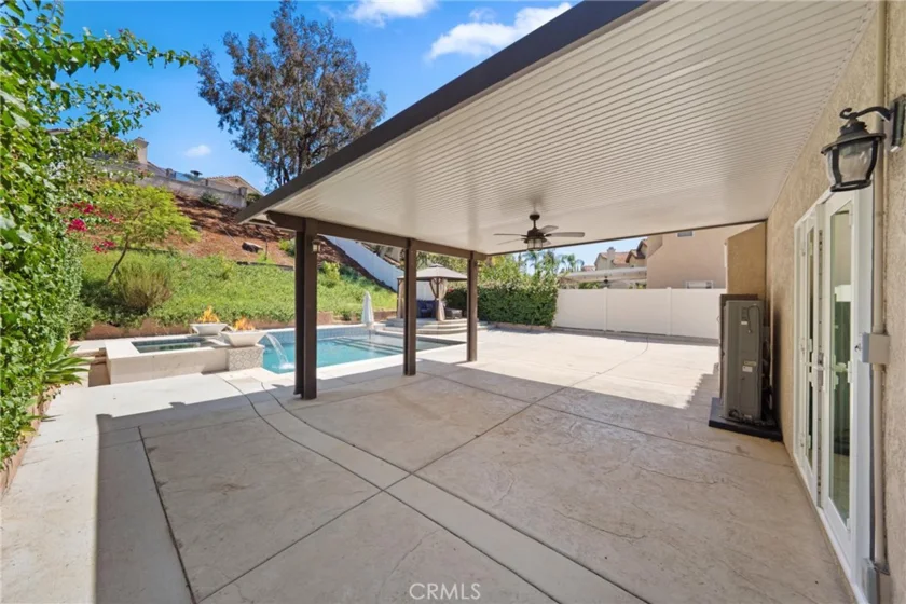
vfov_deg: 90.0
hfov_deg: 112.6
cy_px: 302
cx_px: 453
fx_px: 302
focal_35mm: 12
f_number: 9
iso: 250
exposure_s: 1/25
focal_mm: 12
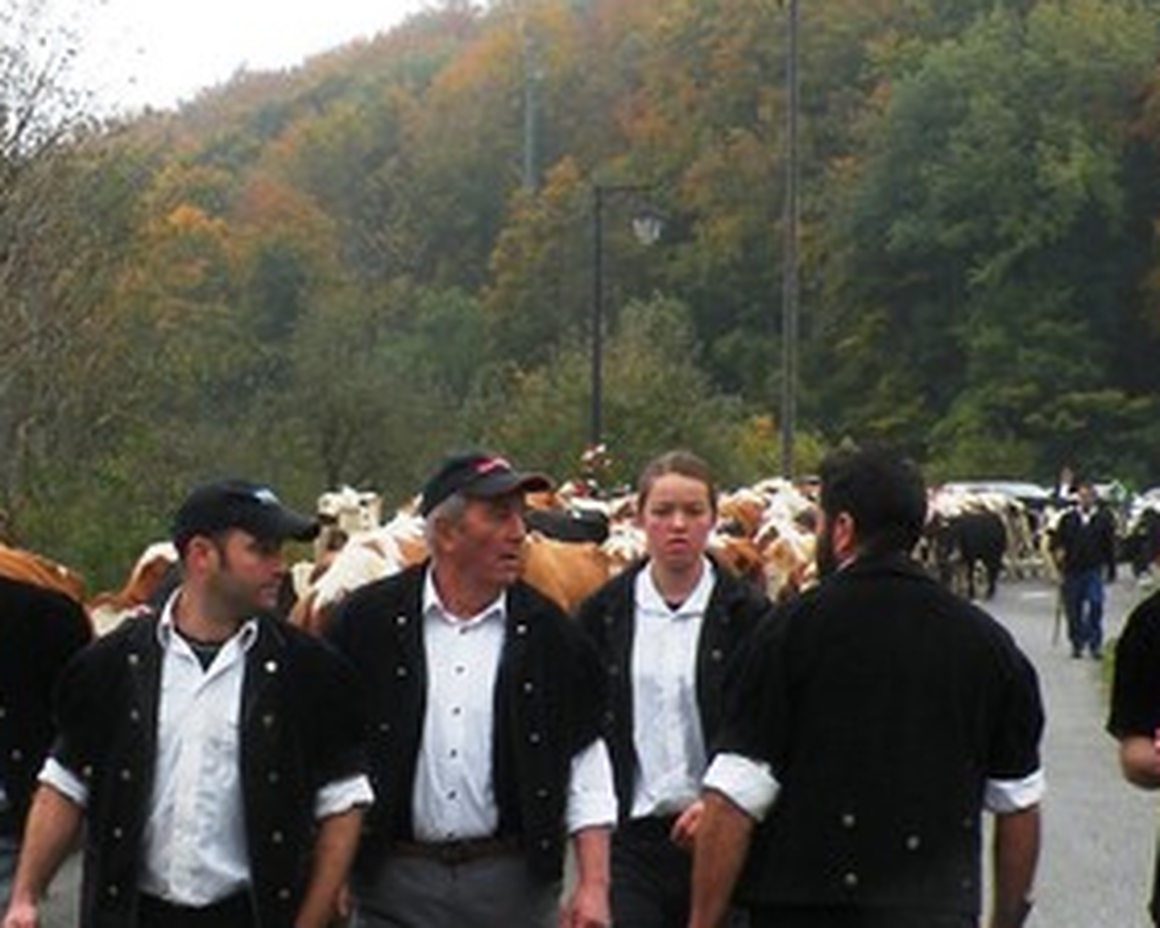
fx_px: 2575
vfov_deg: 20.3
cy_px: 667
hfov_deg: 25.3
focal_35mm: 75
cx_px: 420
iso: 64
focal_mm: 4.7
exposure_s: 1/118
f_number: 5
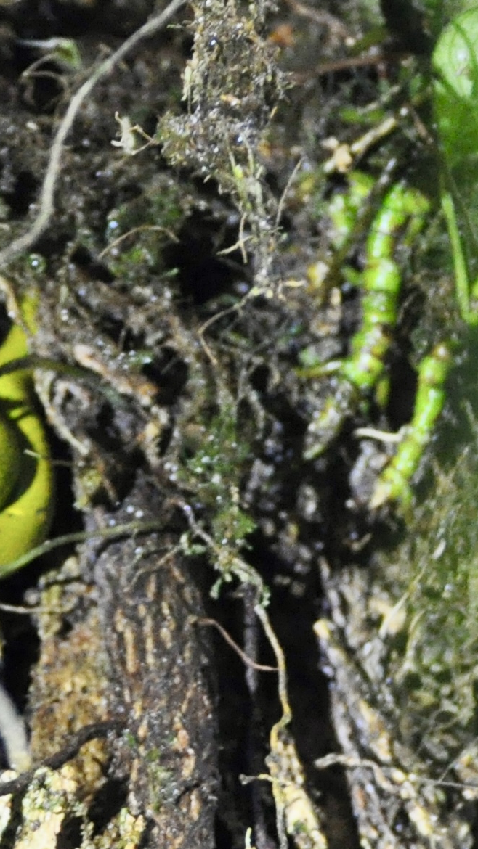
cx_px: -175
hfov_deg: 3.4
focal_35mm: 361
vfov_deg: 6.0
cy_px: 405
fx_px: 8135
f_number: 4.8
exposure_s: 1/100
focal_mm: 140
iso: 1600
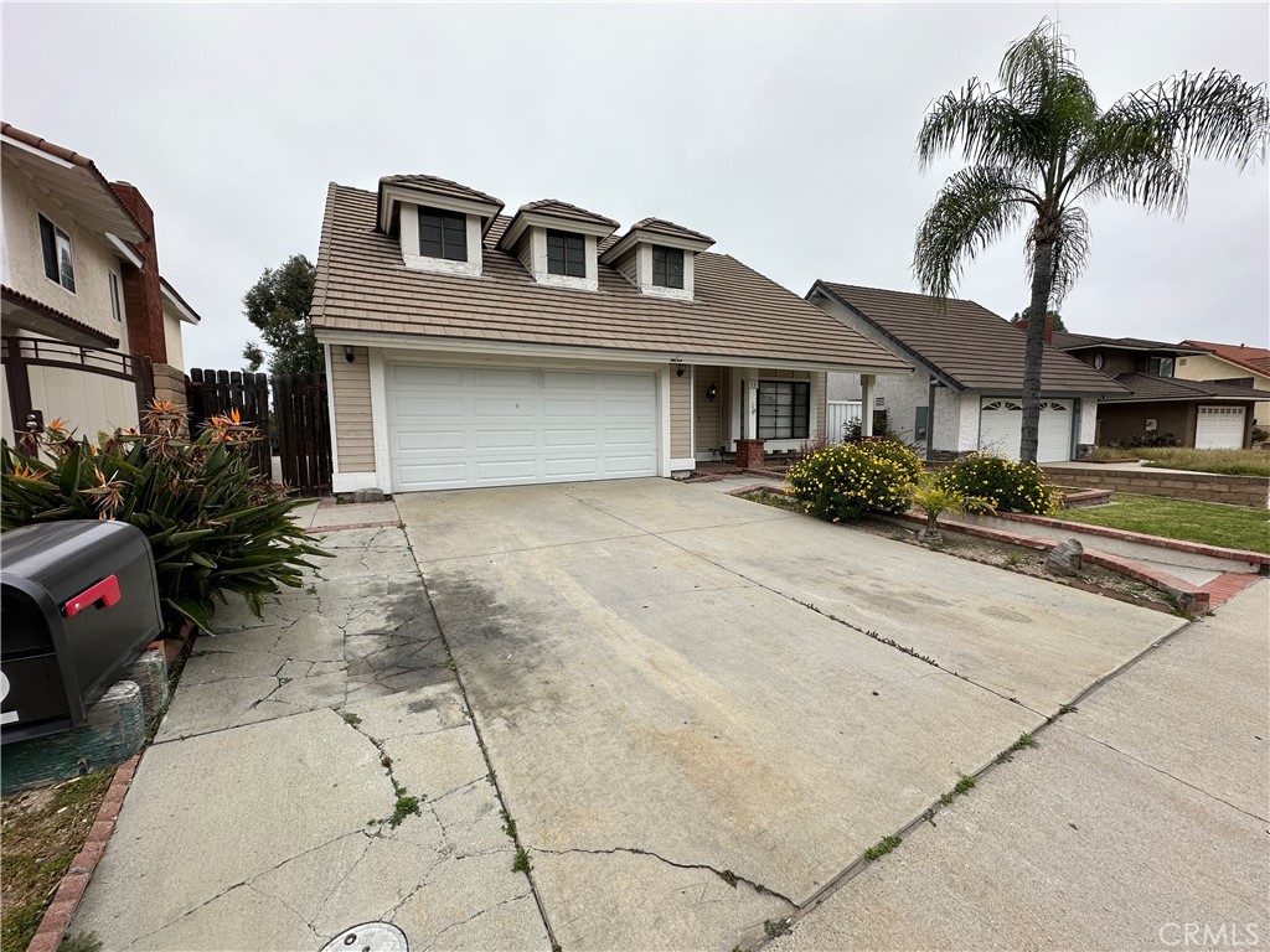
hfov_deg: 102.1
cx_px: 635
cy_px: 476
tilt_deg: -5.0
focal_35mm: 14
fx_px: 514
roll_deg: +0.1
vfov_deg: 85.7
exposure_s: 1/622
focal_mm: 2.22
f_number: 2.2
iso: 40
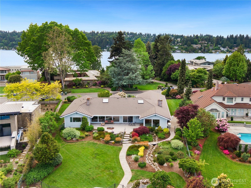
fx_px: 239
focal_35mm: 33
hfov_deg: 55.4
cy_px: 94
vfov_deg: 42.9
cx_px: 126
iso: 100
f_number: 3.2
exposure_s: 1/320
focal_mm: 5.69
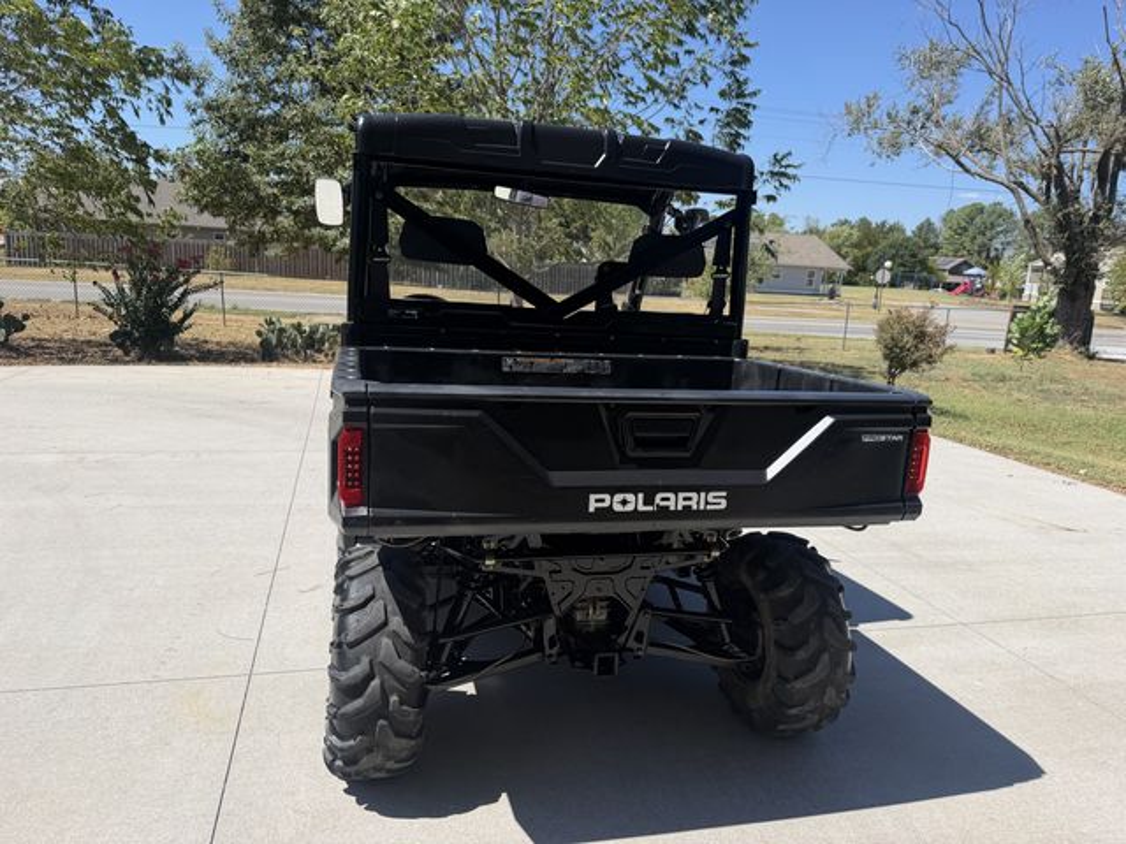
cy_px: 422
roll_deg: -3.8
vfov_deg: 56.8
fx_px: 781
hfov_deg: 71.6
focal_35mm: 24
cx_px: 563
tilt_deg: -7.6
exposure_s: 1/4673
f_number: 1.78
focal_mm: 6.76
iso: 80
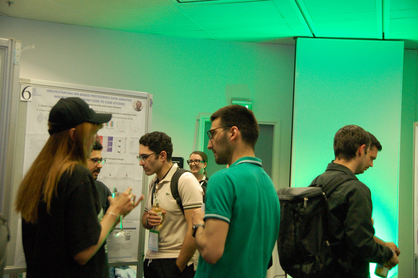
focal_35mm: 40
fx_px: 470
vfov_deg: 33.0
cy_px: 139
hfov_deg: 48.0
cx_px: 209
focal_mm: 27
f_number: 3.5
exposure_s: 1/125
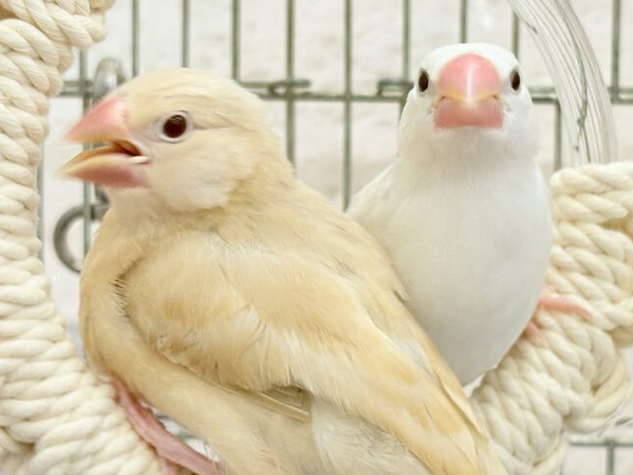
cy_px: 305
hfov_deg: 20.2
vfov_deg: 15.2
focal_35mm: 97
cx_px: 377
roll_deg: -0.2
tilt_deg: -3.2
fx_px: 1773
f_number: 1.6
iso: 64
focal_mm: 5.96
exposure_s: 1/50
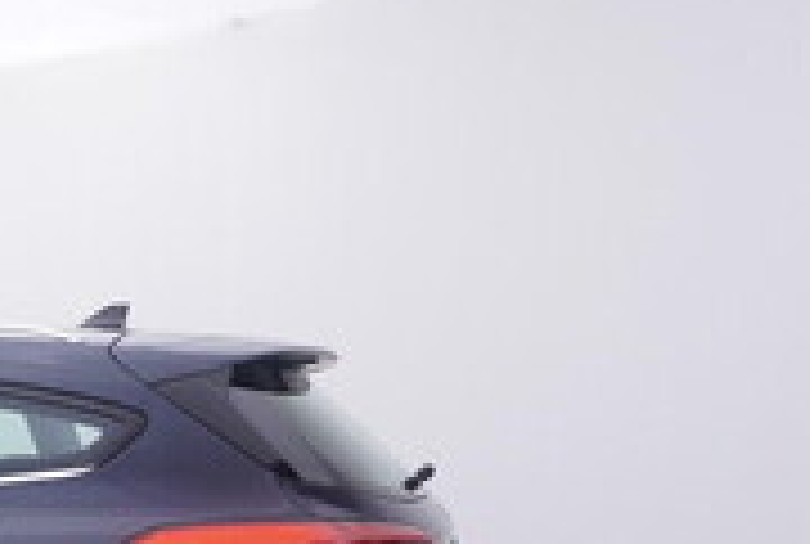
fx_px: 1546
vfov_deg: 19.1
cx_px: -358
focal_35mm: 69
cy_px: 614
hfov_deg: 24.0
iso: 200
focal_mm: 15
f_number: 5
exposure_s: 1/80
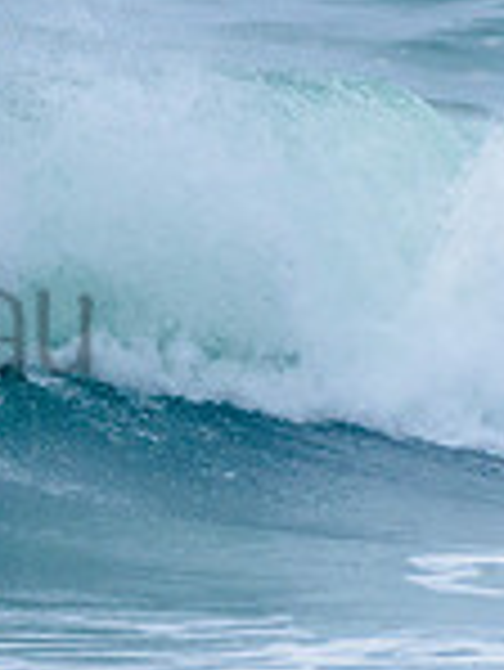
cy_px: 272
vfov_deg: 0.9
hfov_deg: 0.6
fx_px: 44547
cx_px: -382
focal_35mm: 2298
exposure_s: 1/2000
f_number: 5.6
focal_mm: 500
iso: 220
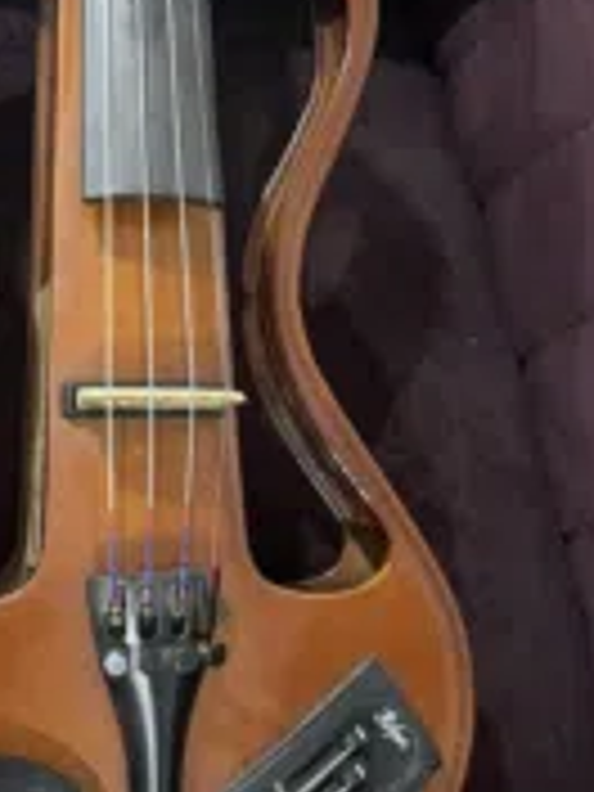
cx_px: 162
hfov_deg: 24.6
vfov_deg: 32.2
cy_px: 220
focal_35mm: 59
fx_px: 1350
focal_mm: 5.1
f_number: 1.6
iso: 800
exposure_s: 1/25
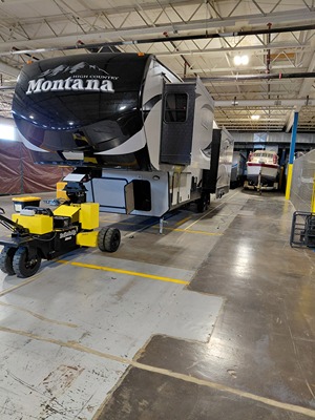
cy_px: 210
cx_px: 158
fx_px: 303
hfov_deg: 54.9
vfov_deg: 69.4
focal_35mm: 25
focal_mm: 4.69
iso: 400
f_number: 1.8
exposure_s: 1/60
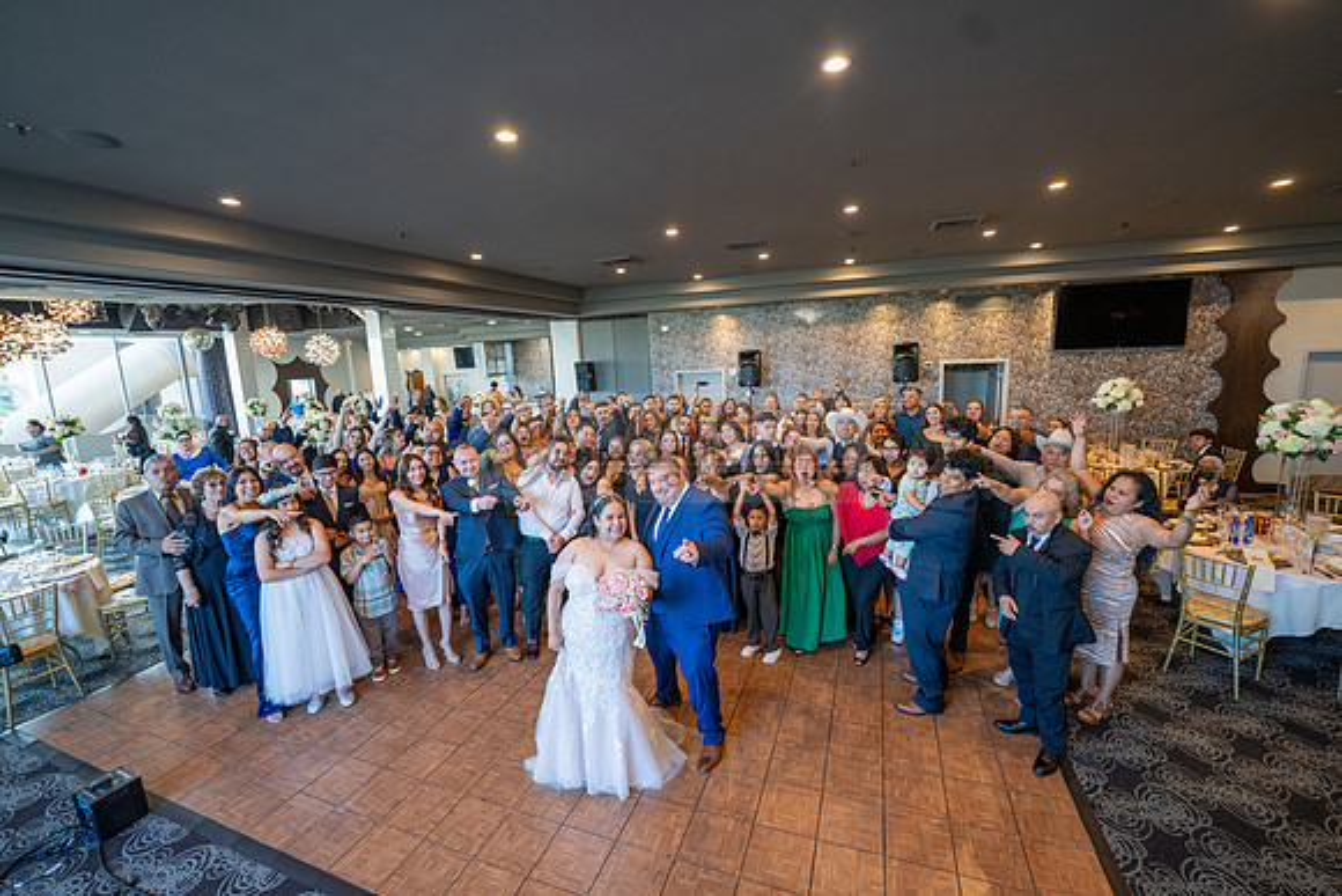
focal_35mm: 14
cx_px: 671
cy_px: 448
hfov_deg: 104.2
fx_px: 522
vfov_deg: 81.2
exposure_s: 1/100
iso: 800
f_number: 2.8
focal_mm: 14
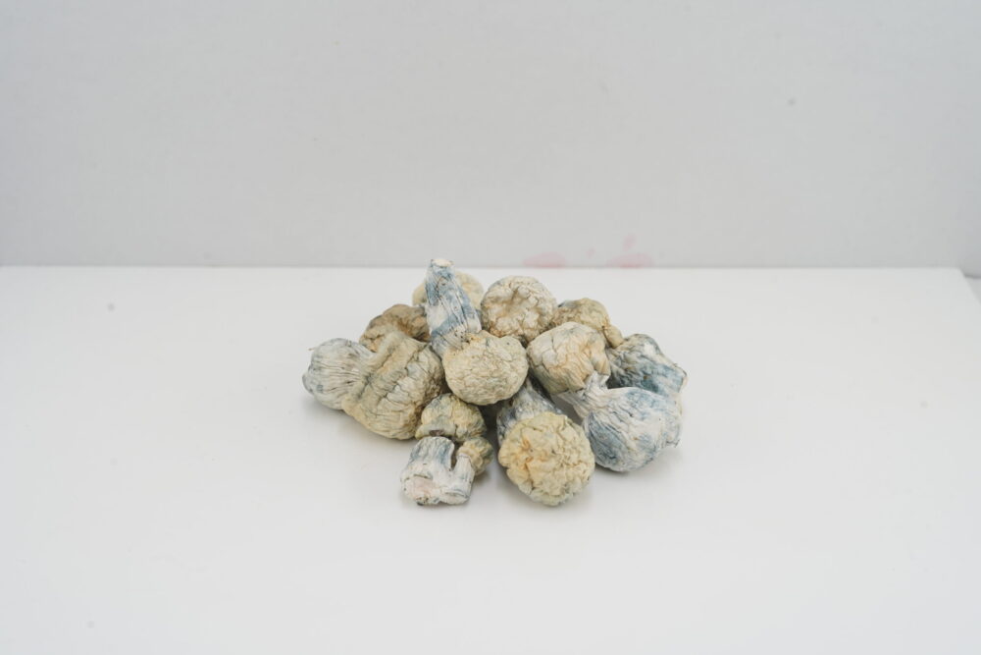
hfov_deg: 28.8
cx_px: 490
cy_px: 328
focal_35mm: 70
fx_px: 1908
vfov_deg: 19.5
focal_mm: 70
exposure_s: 1/40
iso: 100
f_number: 10
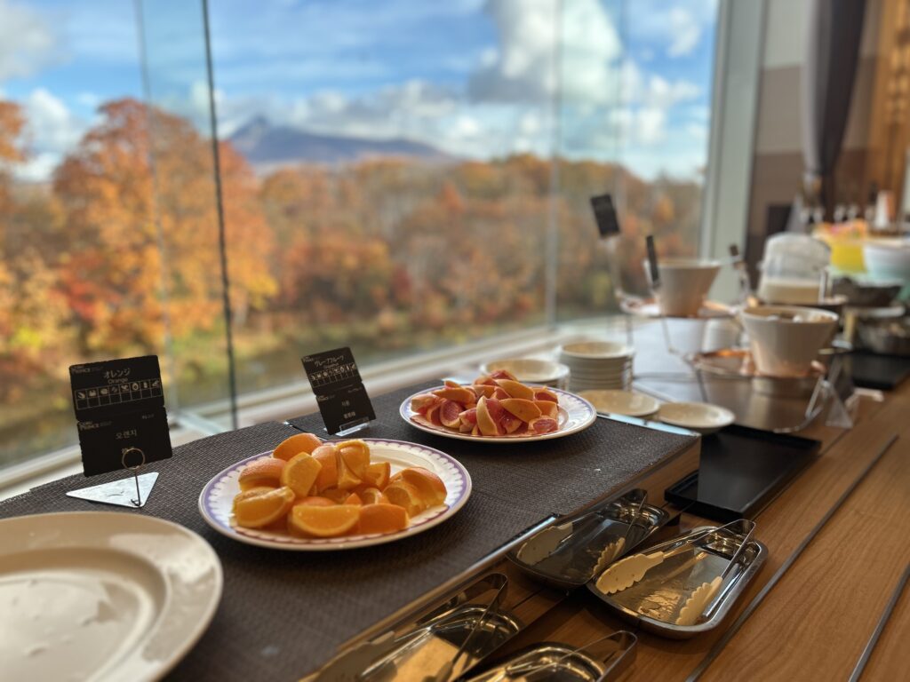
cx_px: 455
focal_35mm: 26
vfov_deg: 53.1
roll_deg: +1.2
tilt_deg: -11.6
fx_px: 683
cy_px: 341
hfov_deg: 67.3
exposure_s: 1/611
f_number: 1.5
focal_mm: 5.7
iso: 50
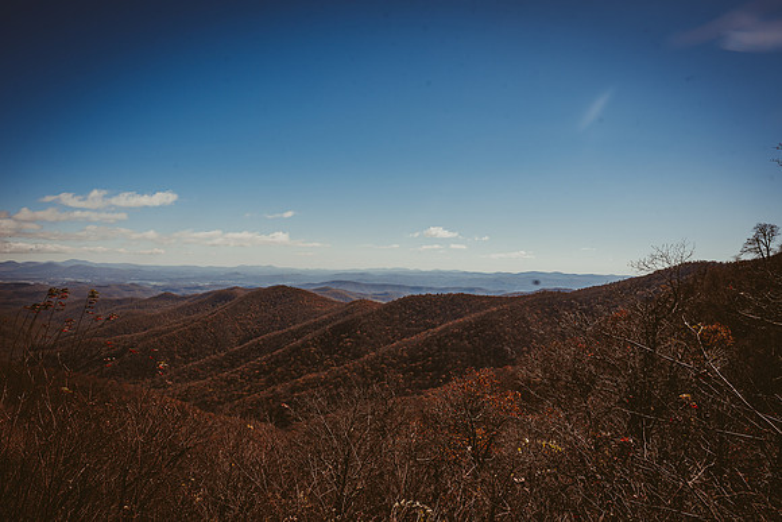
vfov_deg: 53.2
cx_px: 391
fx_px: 521
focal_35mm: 24
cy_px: 261
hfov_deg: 73.7
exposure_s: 1/320
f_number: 10
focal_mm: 24
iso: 100
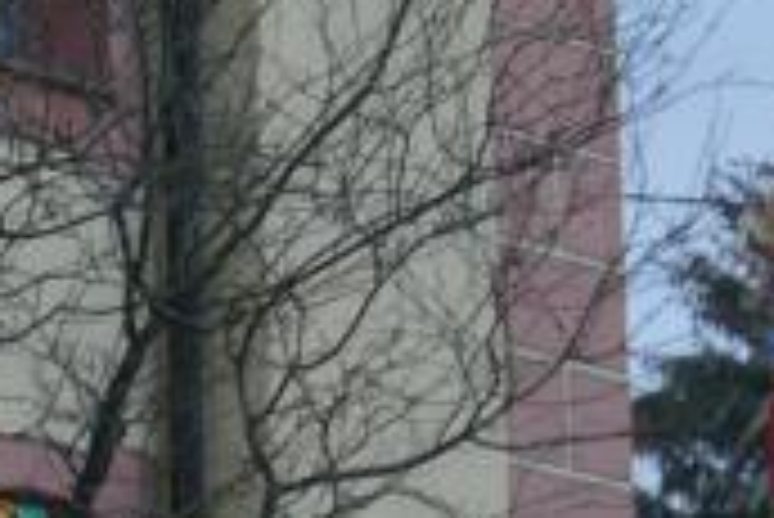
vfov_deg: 3.2
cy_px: 1122
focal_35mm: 422
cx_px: 1238
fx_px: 9080
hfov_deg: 4.8
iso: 125
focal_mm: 22.94
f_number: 3.6
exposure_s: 1/80
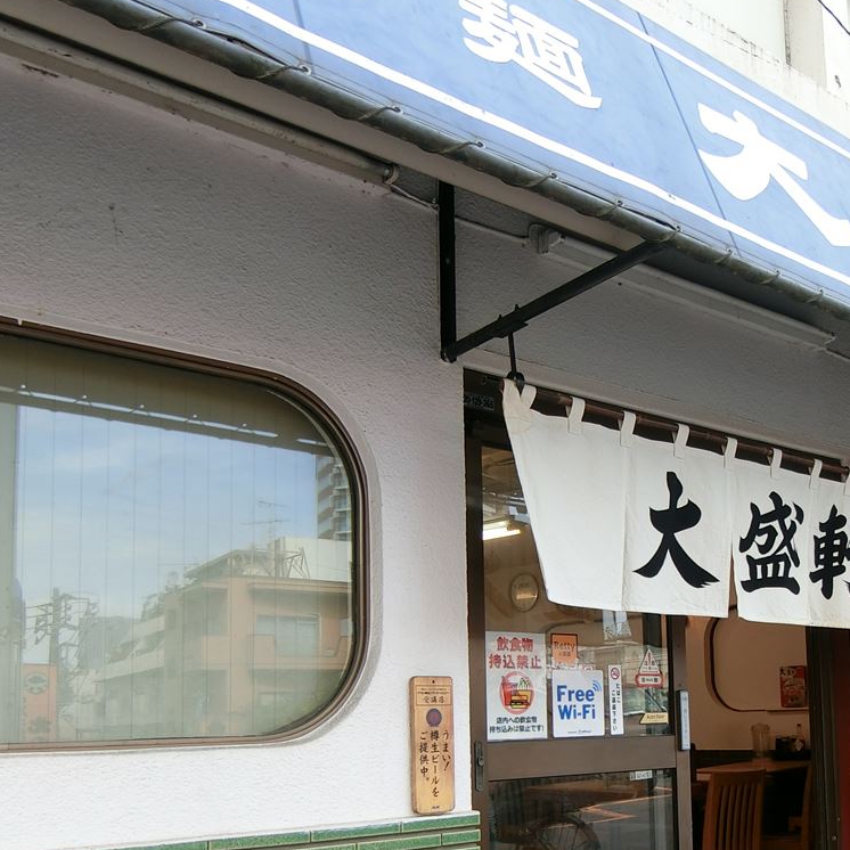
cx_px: 603
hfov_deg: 45.0
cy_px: 649
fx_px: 1000
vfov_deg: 44.3
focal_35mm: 36
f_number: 2.7
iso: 80
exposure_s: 1/160
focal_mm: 4.06
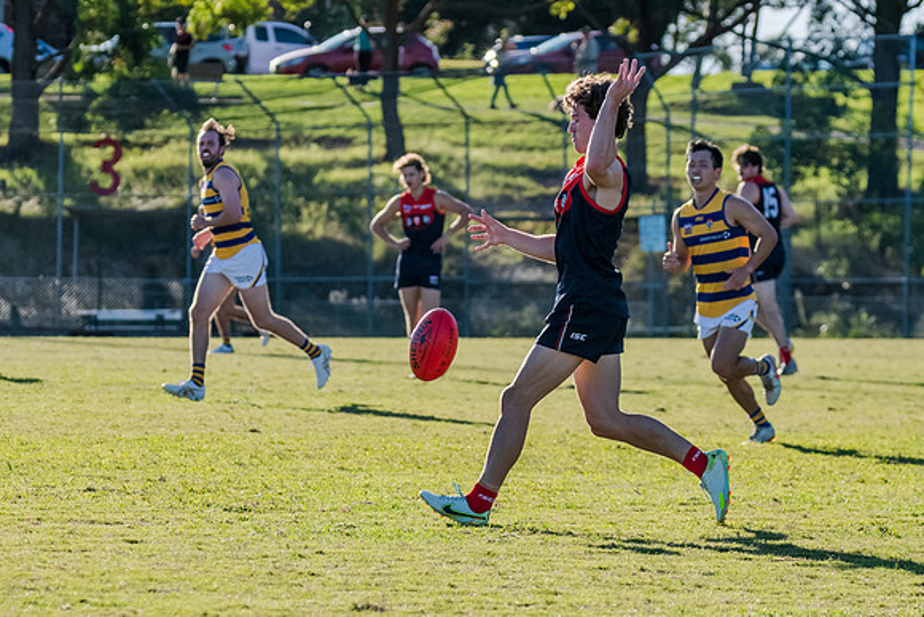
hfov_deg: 6.7
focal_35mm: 308
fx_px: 7911
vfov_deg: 4.5
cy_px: 286
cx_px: 567
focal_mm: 195
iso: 1000
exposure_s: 1/2000
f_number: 7.1
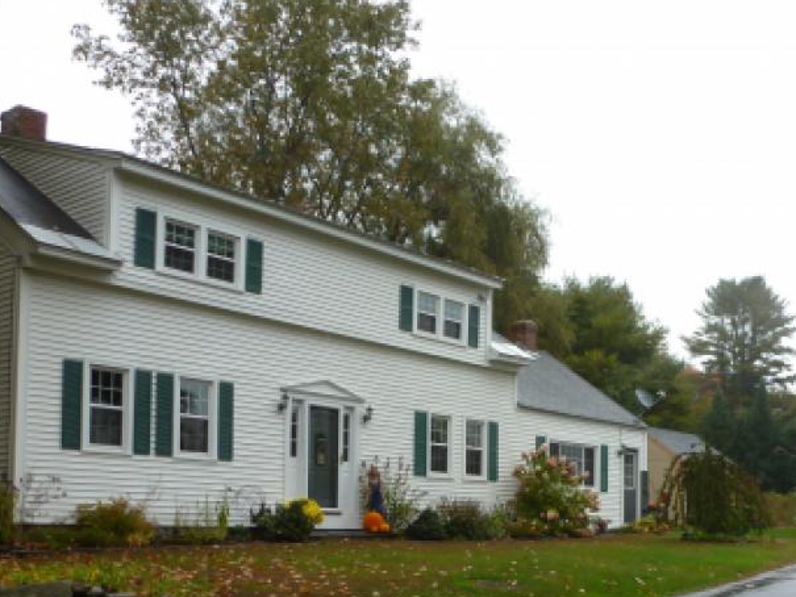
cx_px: 517
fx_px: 1012
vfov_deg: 31.9
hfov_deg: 42.5
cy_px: 487
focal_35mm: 44
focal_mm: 4.7
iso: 125
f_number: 3.4
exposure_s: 1/60
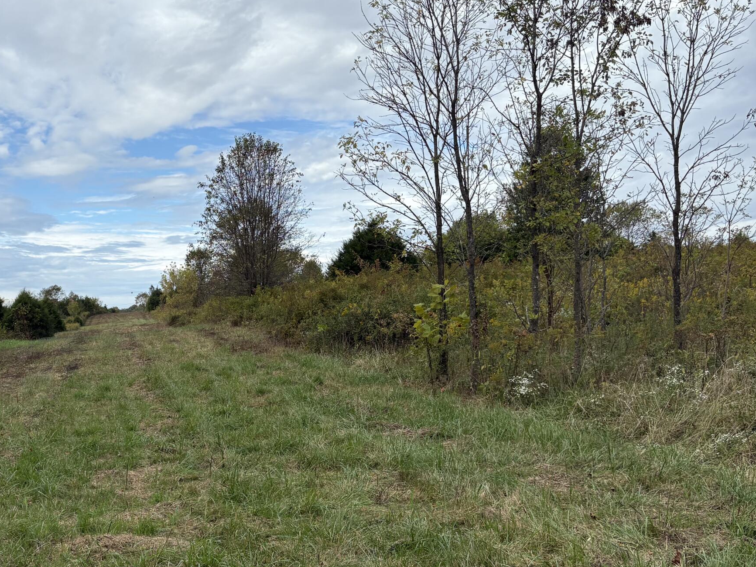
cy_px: 319
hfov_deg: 40.2
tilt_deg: -0.5
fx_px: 983
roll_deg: +1.8
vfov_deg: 32.1
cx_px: 143
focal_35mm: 45
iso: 50
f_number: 1.6
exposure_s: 1/3623
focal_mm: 5.96
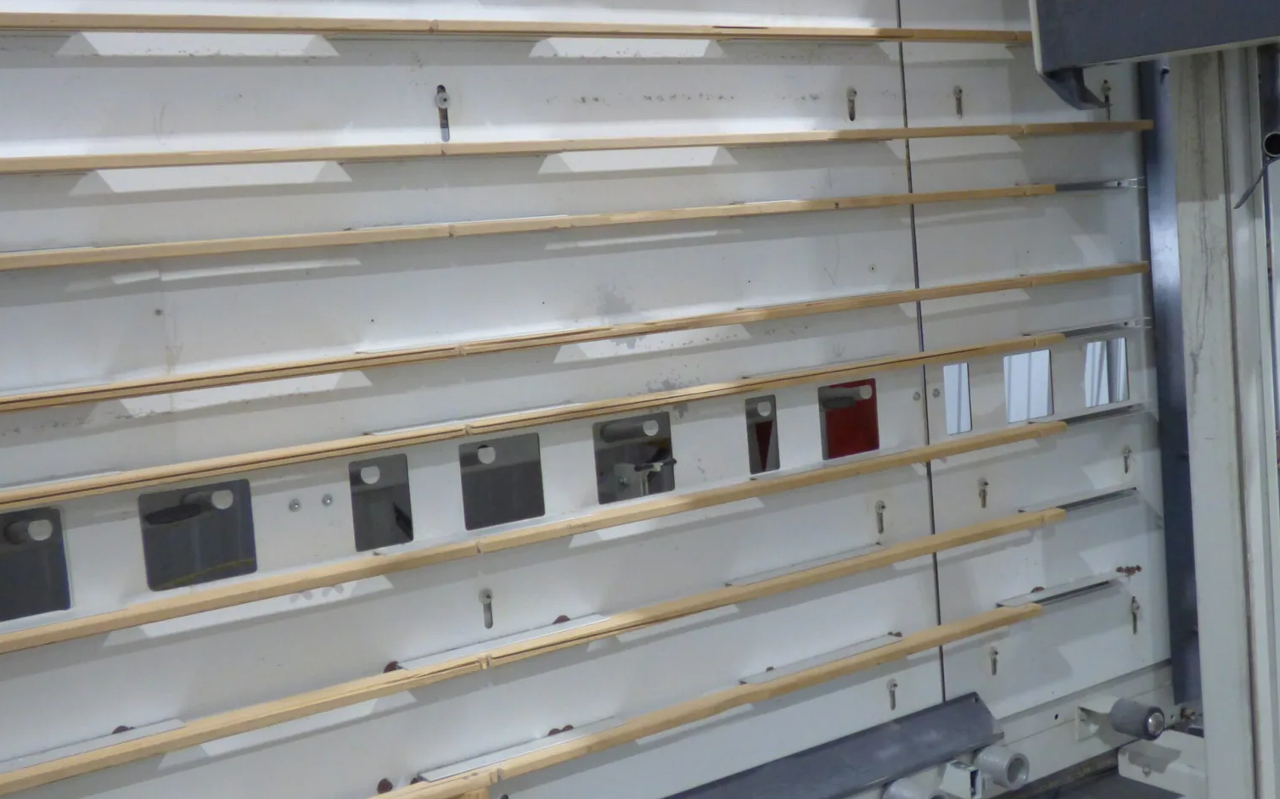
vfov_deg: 28.6
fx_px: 1570
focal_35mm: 45
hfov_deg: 43.8
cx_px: 840
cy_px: 347
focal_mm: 5.78
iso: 400
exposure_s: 1/60
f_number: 3.4
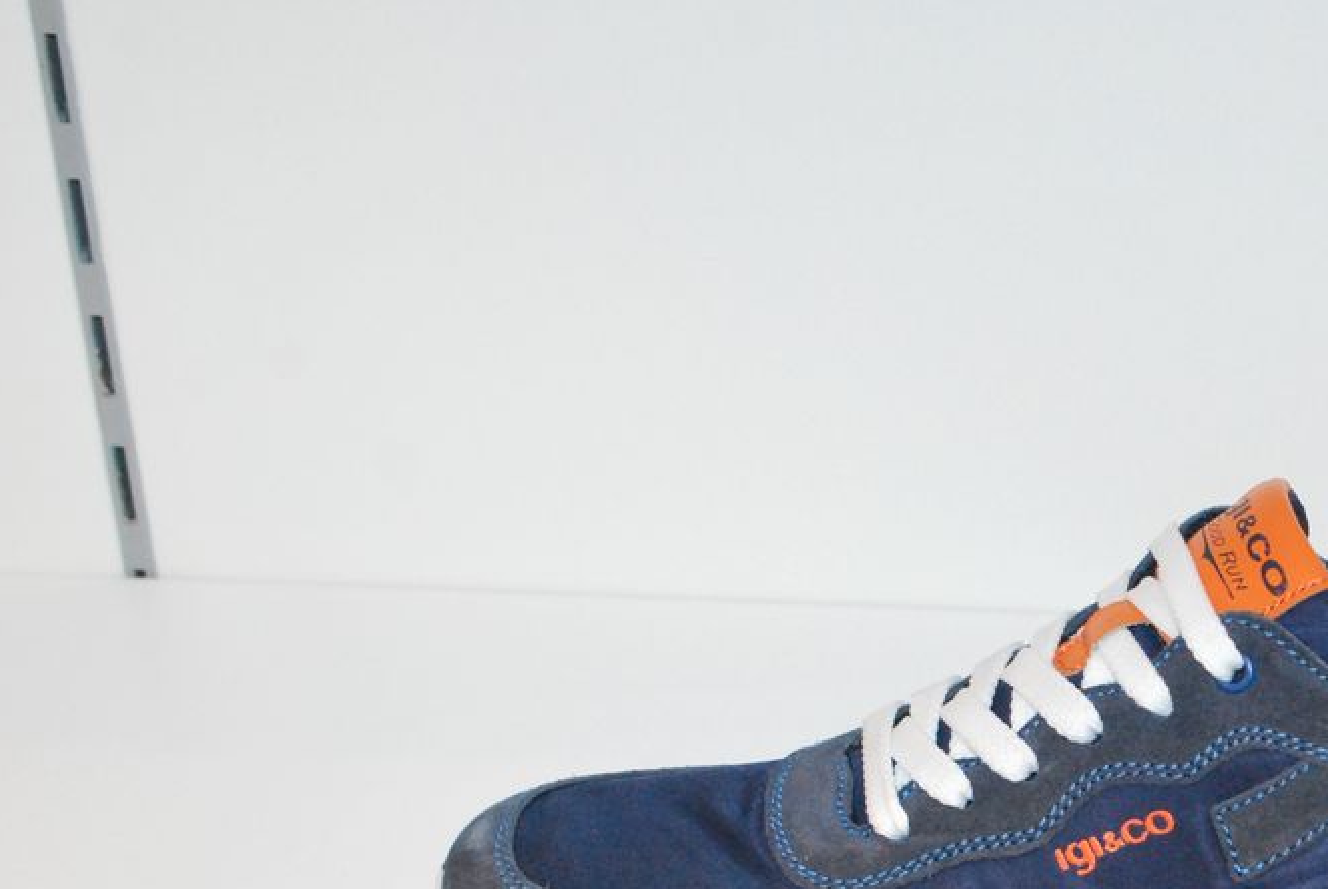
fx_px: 2400
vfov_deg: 20.7
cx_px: 1146
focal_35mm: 65
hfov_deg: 29.9
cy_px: 732
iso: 1600
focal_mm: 24
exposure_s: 1/200
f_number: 6.3
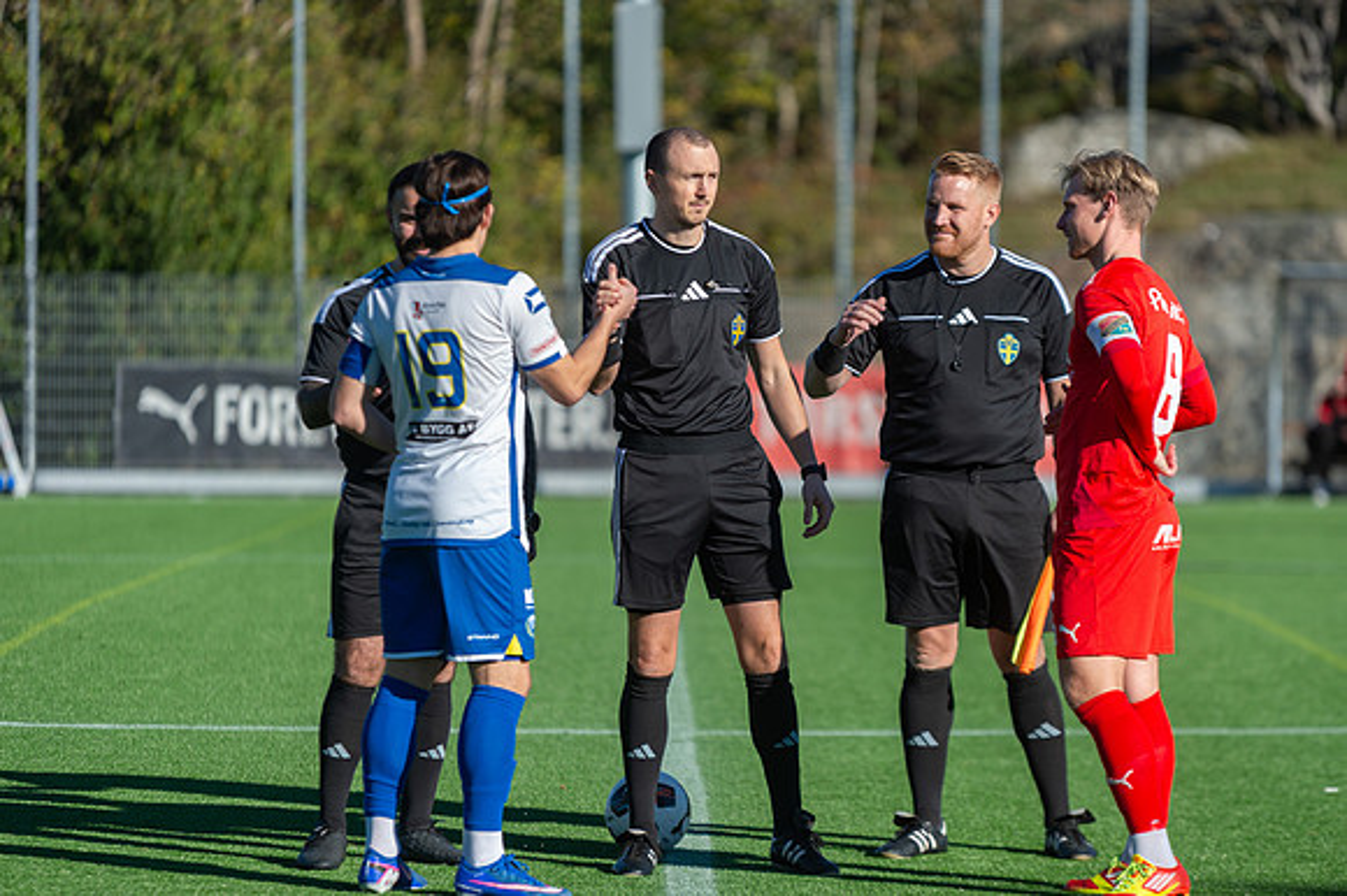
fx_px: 7479
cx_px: 674
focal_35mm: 200
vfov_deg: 6.9
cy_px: 448
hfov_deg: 10.3
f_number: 3.2
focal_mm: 200
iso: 160
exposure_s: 1/1600
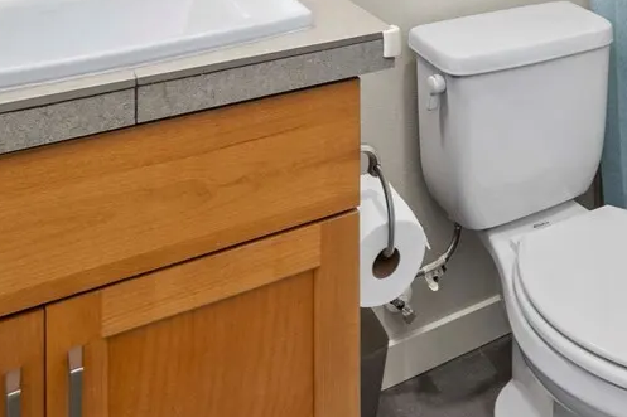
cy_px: -186
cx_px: 554
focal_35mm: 41
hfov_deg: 43.6
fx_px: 714
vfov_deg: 25.6
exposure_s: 1/60
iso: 400
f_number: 9
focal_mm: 12
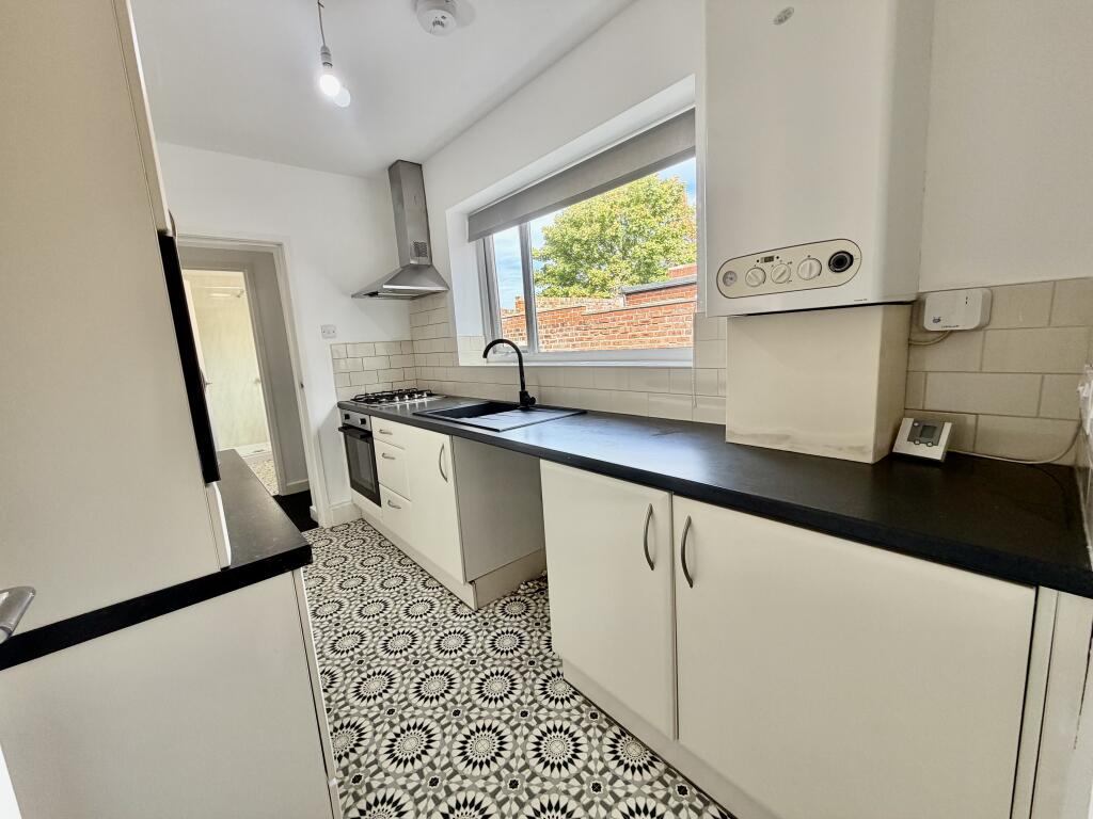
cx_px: 546
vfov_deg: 85.7
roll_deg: +3.4
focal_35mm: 14
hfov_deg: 102.1
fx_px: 442
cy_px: 410
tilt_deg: -9.4
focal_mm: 2.22
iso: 125
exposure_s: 1/121
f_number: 2.2
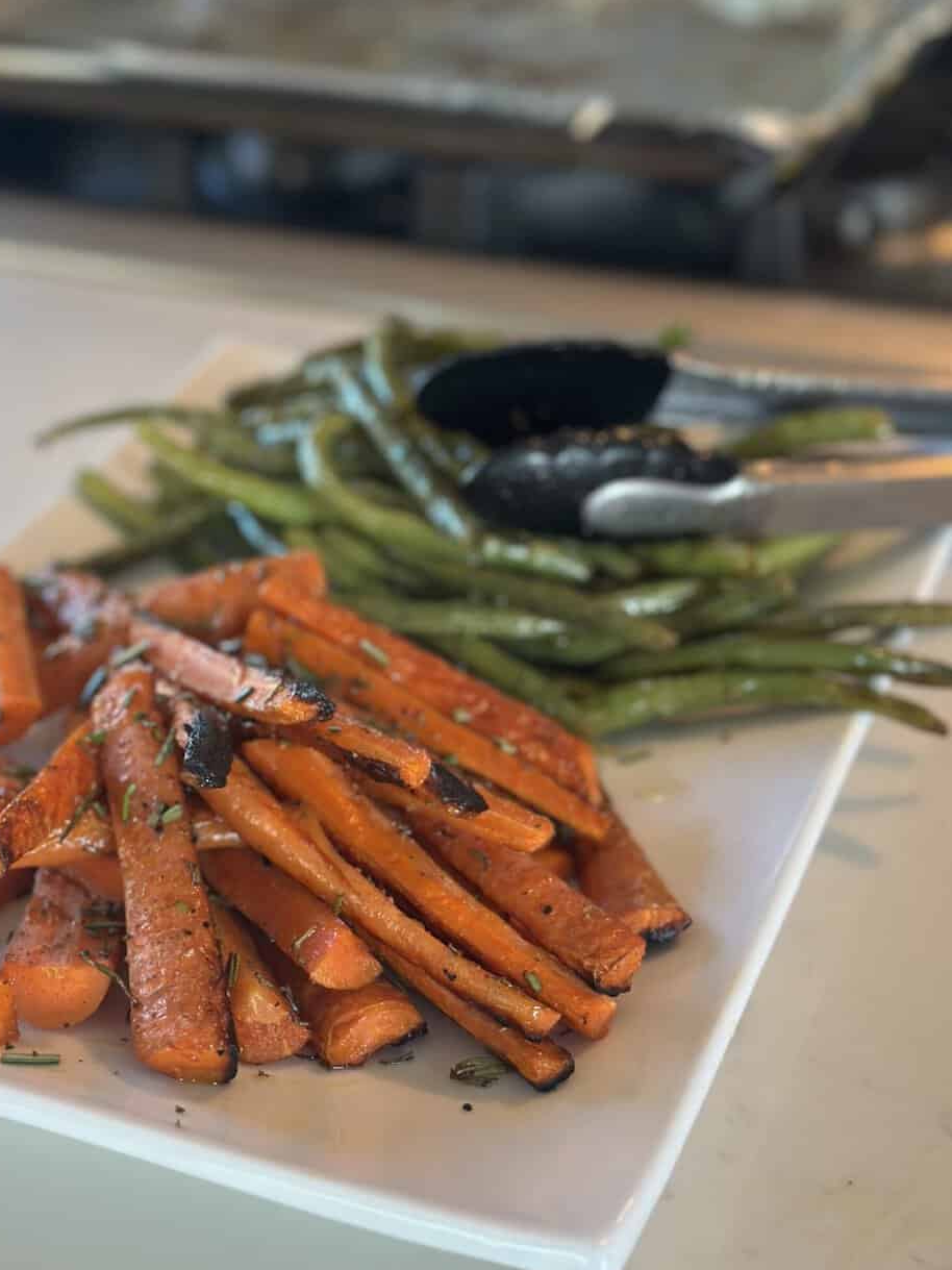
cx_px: 333
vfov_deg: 30.7
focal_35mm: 63
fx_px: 2311
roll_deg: +2.5
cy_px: 562
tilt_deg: -27.0
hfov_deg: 23.2
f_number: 1.78
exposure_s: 1/60
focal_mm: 6.86
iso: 200
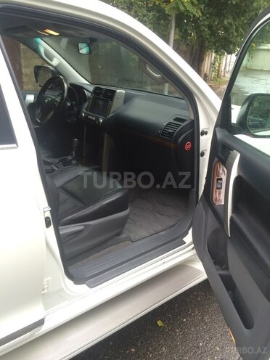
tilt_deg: -24.1
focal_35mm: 29
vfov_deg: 61.7
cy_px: 180
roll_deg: -1.8
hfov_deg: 48.2
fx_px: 302
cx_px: 135
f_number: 2.2
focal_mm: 4.15
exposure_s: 1/33
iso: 50
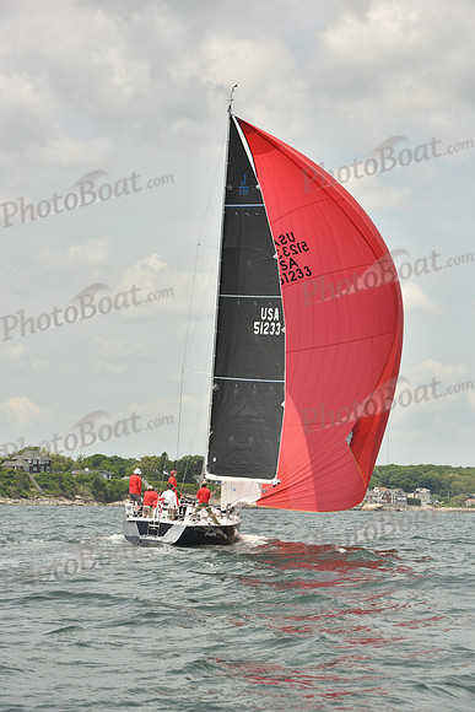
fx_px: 2017
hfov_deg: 13.4
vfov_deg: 20.0
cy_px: 356
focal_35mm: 102
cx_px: 238
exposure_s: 1/1250
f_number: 9
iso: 400
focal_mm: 102
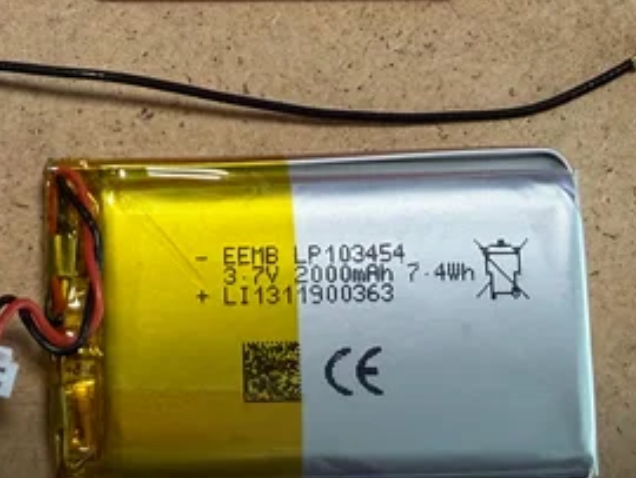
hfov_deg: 25.9
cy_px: -114
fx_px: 1361
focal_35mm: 74
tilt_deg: -82.3
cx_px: 143
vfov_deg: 18.7
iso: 320
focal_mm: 2.22
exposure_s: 1/121
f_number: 2.2
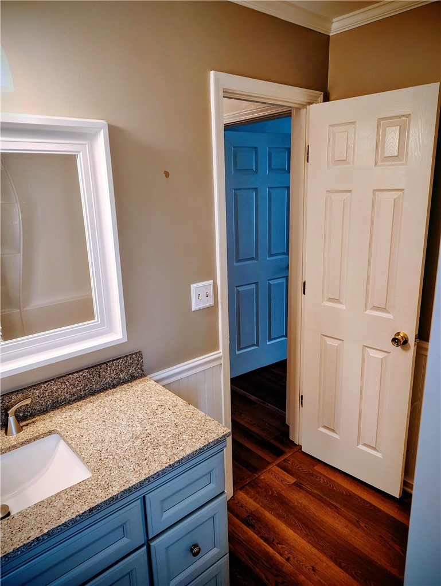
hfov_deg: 56.9
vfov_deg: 71.5
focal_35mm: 24
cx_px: 220
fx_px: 407
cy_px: 293
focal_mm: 5.56
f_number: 1.8
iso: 800
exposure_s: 1/60
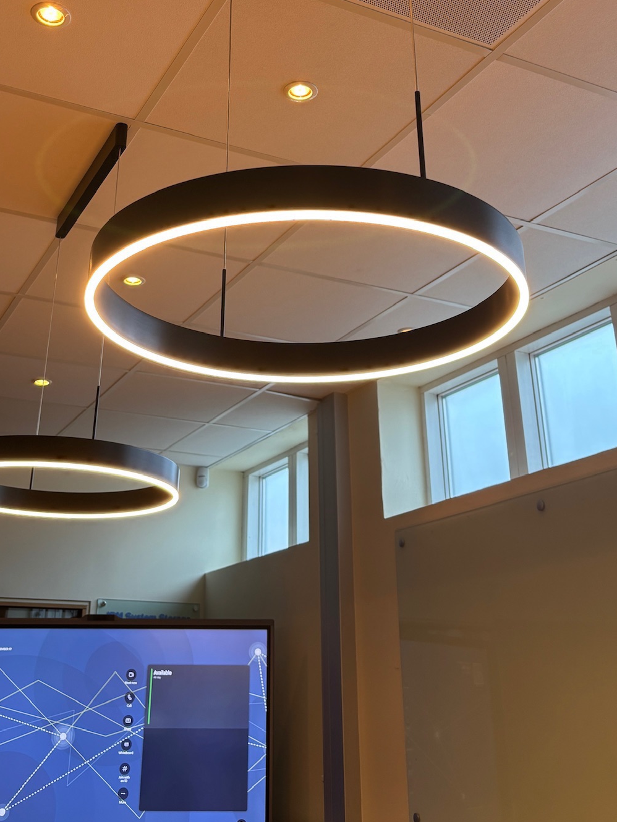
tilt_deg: +25.2
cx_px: 286
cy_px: 231
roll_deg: -0.9
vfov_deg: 45.6
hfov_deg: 35.9
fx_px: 951
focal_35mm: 40
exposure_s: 1/50
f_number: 1.6
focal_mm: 5.96
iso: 80
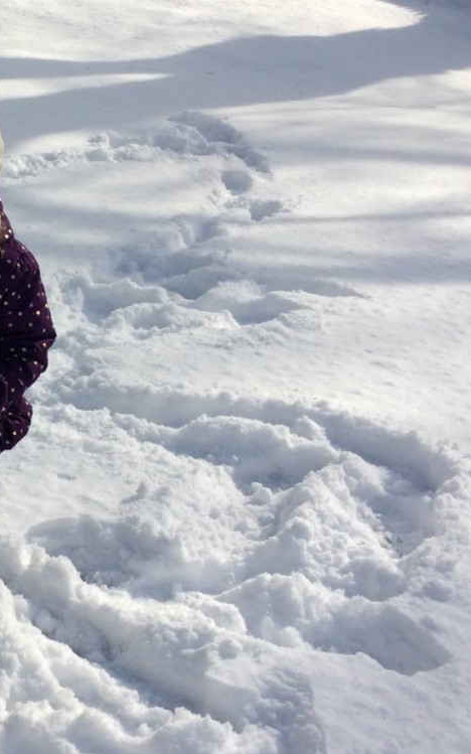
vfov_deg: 47.2
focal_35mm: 42
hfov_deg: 29.4
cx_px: 57
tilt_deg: -24.6
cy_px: 370
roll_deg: +2.0
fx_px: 863
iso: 32
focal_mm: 4.15
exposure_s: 1/4566
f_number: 2.2
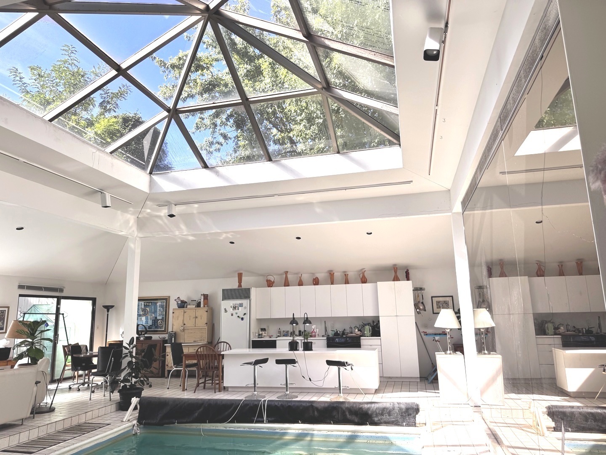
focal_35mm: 24
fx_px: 420
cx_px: 303
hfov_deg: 71.6
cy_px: 228
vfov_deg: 56.8
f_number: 1.78
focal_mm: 6.76
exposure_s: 1/938
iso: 80
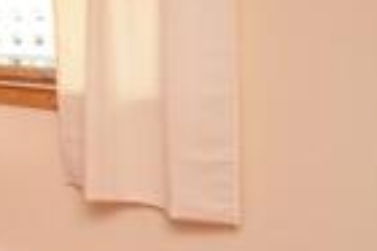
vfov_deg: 25.7
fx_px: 533
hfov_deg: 27.1
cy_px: 31
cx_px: -191
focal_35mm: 51
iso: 800
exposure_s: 1/125
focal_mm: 10
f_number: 11
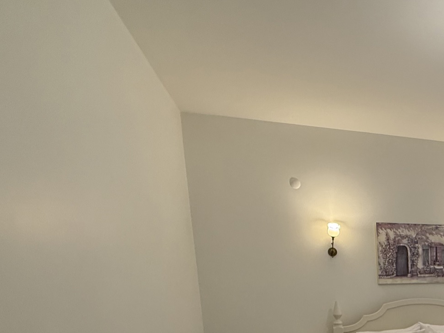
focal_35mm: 29
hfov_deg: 49.4
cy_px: 338
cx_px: 451
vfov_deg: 41.5
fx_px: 372
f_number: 2.2
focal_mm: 2.22
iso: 200
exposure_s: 1/100
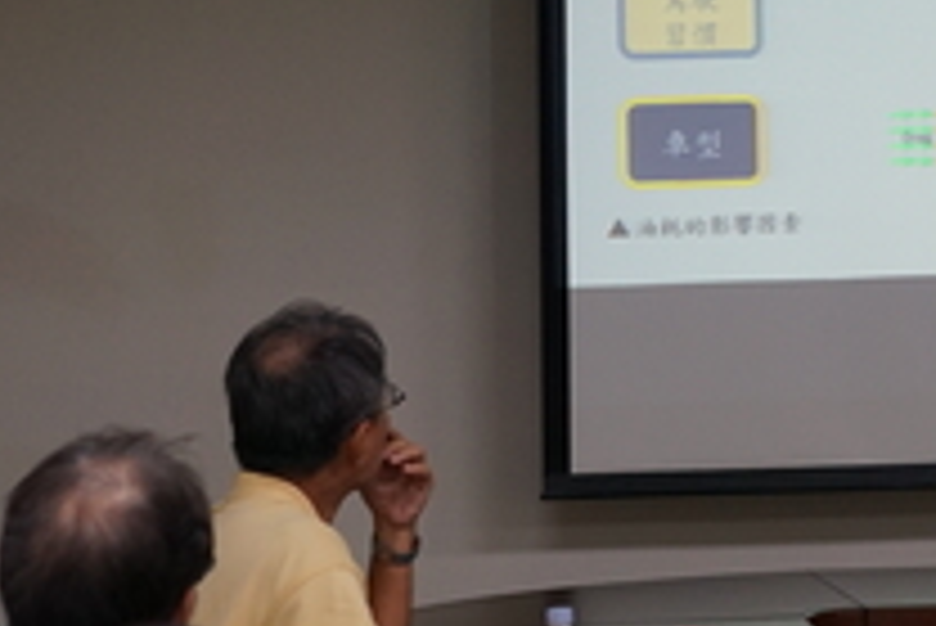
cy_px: 47
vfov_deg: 7.4
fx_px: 4813
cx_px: 1156
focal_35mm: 185
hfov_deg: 10.9
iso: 800
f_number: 4
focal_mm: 55
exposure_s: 1/160
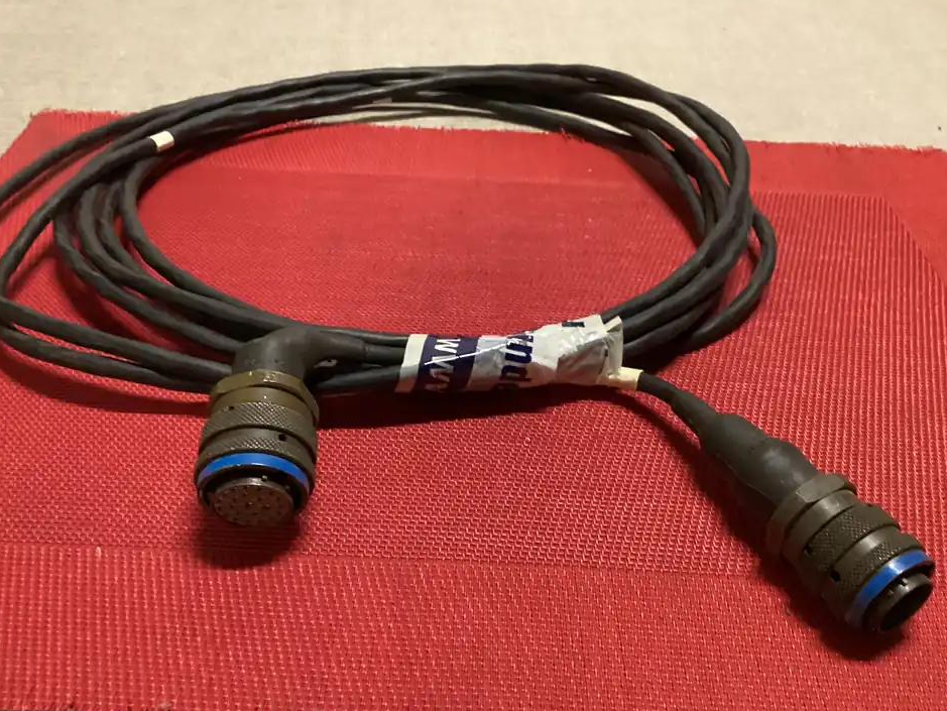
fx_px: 903
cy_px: 341
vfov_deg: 43.0
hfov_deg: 55.3
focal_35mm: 33
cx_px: 461
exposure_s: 1/30
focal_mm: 3.3
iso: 500
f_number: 2.4
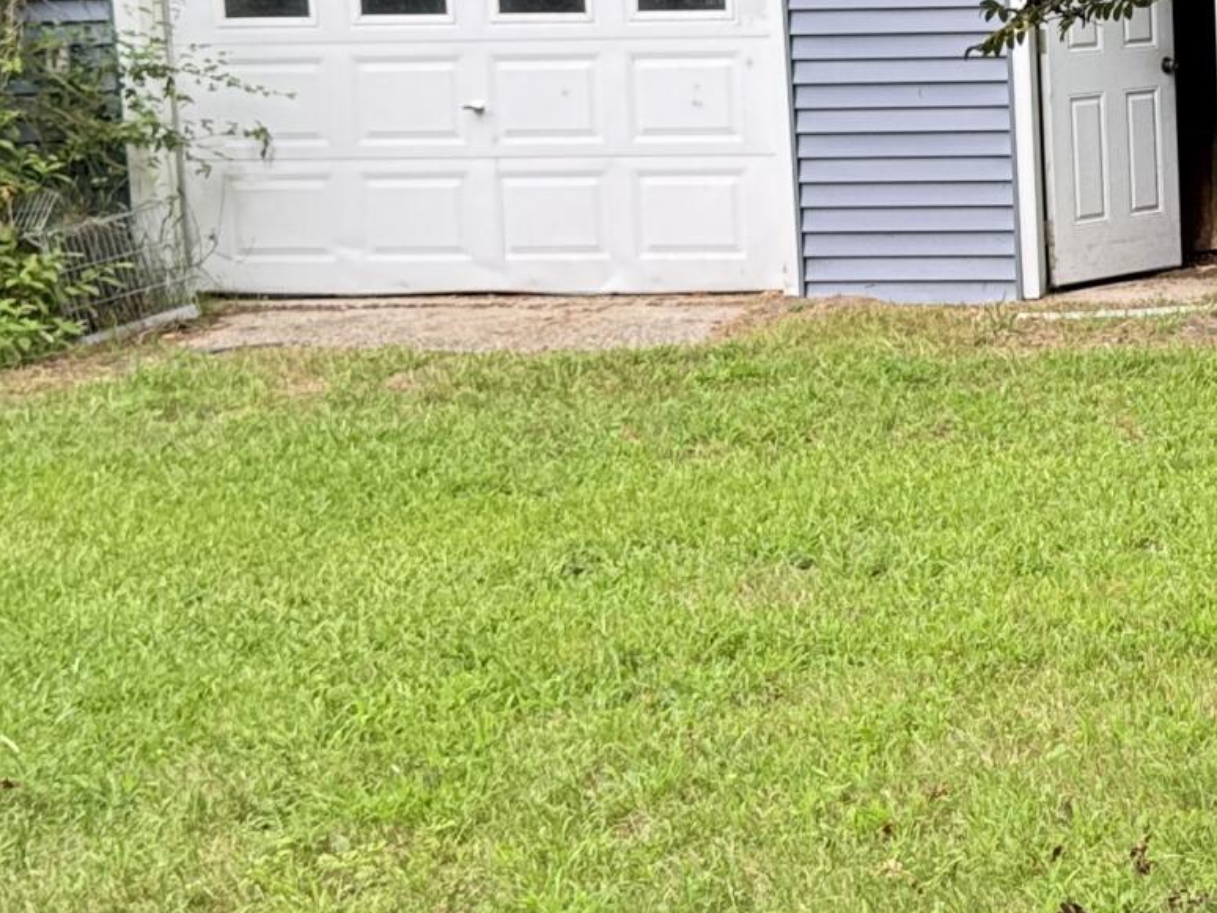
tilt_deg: -6.5
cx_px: 1351
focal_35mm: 93
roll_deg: +1.8
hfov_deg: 20.1
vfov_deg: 15.9
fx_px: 3271
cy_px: 281
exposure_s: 1/302
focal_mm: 6.76
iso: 80
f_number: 1.78
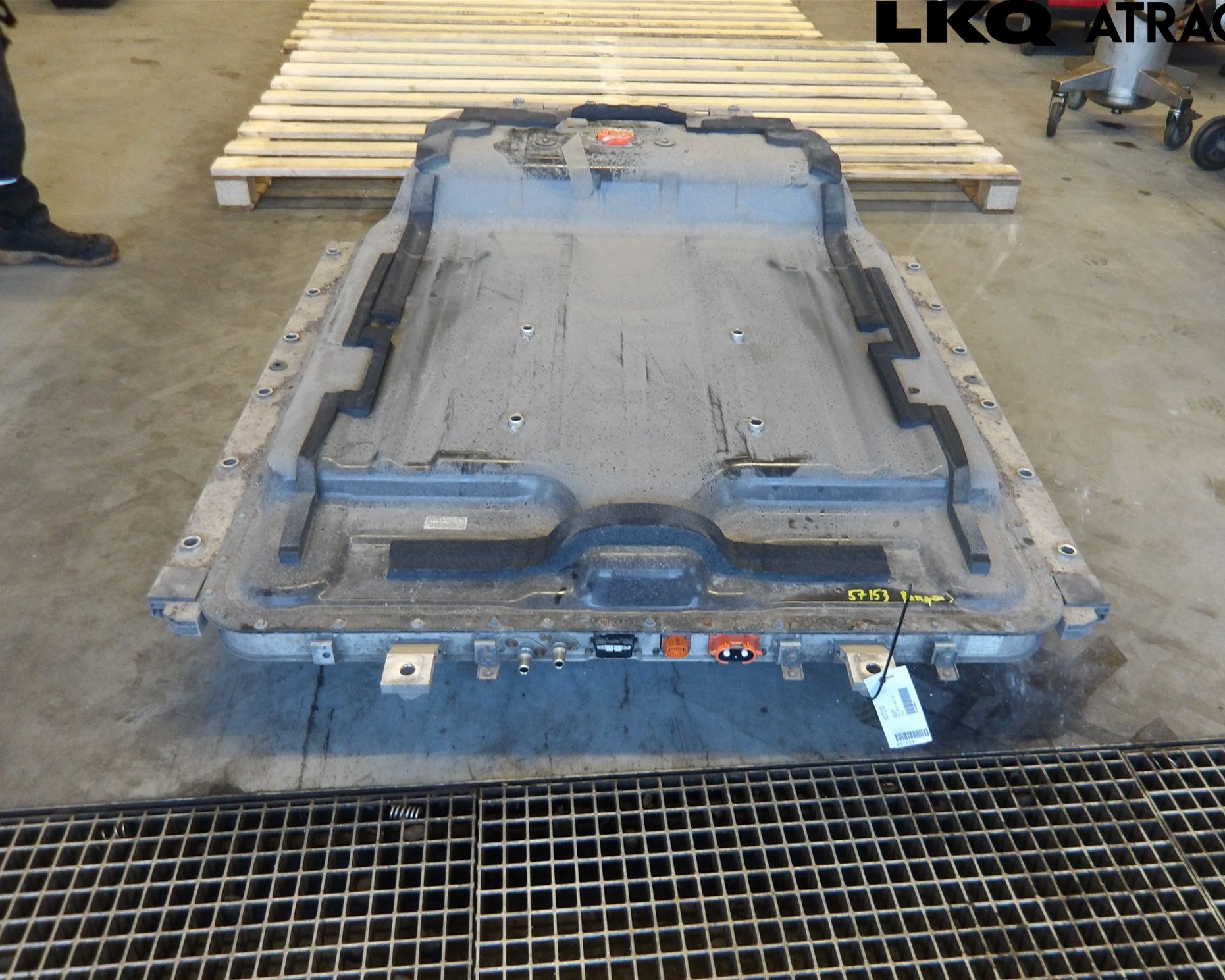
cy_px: 505
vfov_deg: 50.0
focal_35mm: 29
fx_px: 1051
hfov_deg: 60.4
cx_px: 646
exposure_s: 1/60
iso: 426
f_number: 3
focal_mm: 4.9
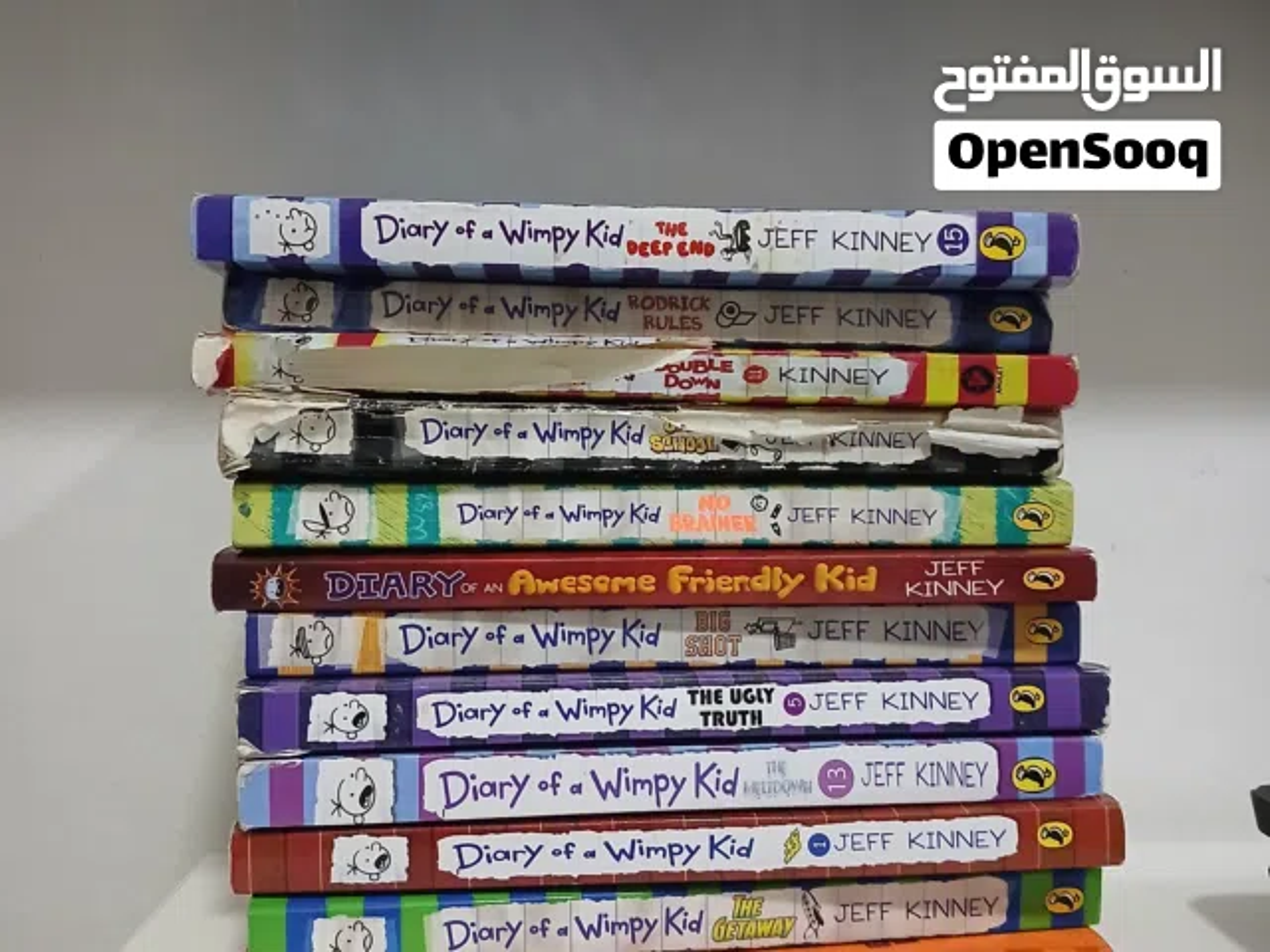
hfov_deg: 65.3
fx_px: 991
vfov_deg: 51.4
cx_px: 635
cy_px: 476
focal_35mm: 27
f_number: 1.8
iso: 500
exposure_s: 1/20
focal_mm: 3.98
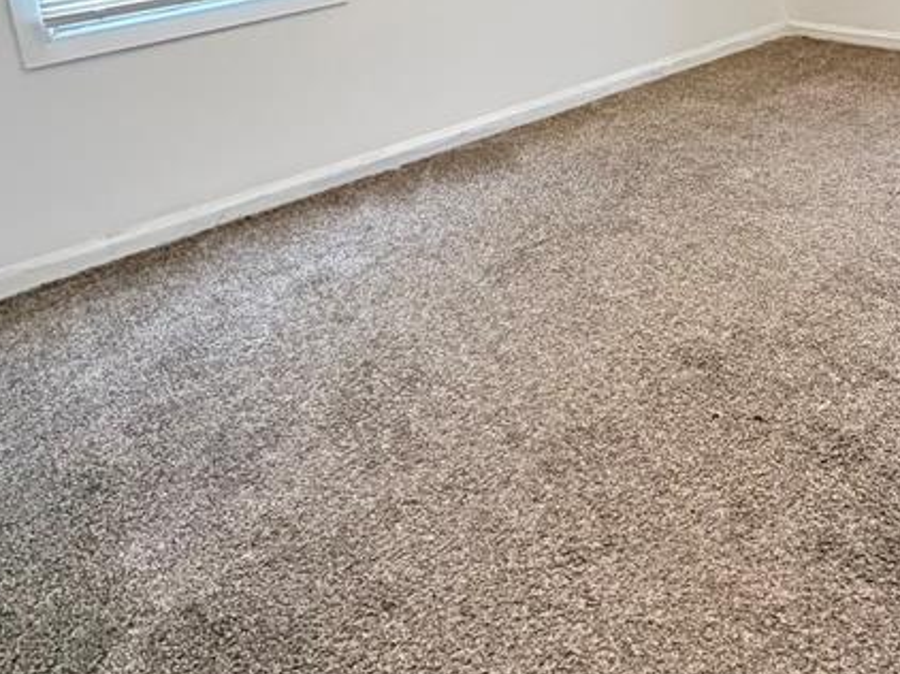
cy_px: -11
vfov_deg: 37.1
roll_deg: +6.2
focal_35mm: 34
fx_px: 883
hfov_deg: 51.5
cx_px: 682
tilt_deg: -9.8
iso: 1000
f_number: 2.2
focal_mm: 2.22
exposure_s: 1/60
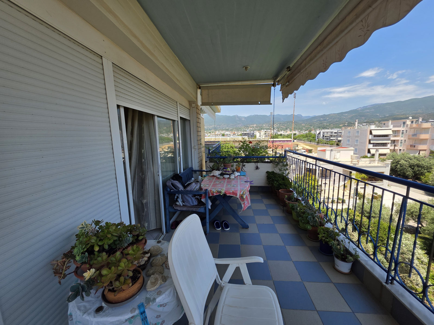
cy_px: 162
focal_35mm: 13
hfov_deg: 106.2
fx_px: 163
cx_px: 217
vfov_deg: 89.9
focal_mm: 2.2
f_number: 1.9
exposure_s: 1/1105
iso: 40
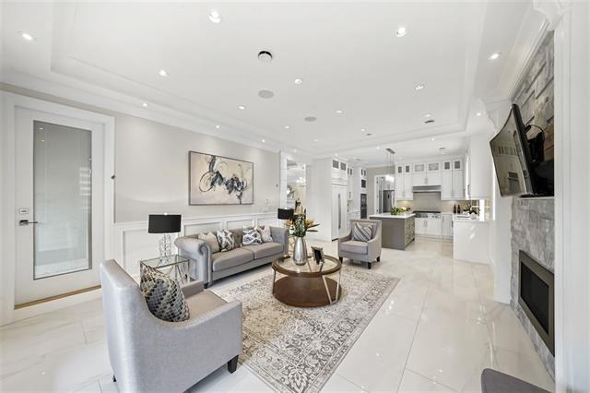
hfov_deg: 112.6
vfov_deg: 89.9
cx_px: 295
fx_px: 197
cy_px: 196
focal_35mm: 12
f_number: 10
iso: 3200
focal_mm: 12
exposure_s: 1/60
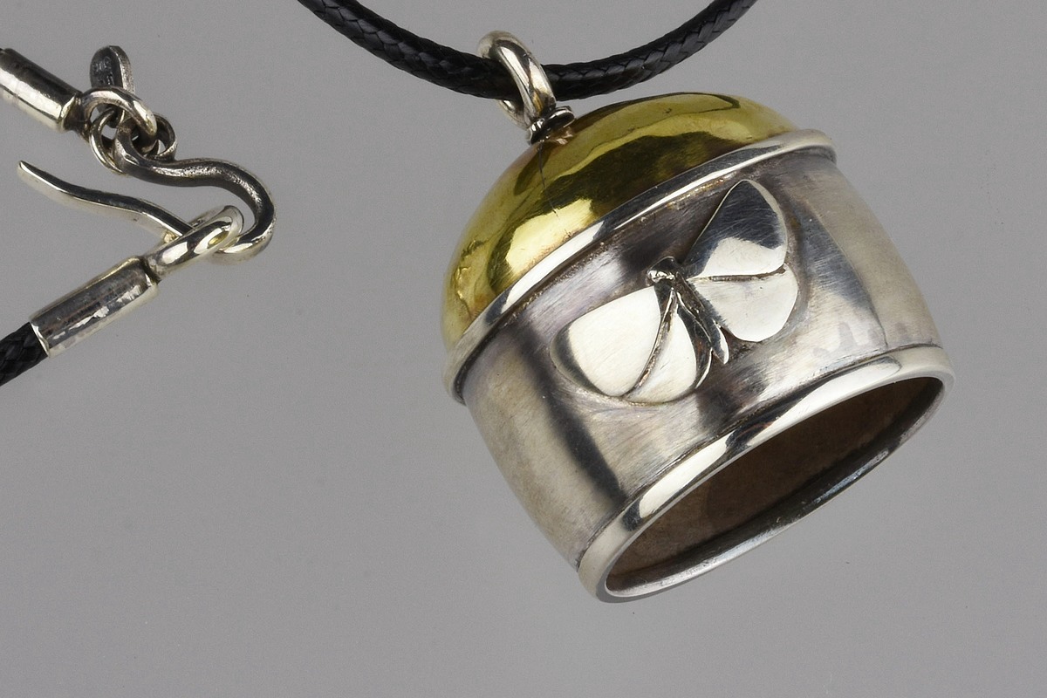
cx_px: 524
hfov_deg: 22.6
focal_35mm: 90
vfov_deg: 15.2
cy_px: 349
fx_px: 2617
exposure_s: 1/15
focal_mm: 60
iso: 125
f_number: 36
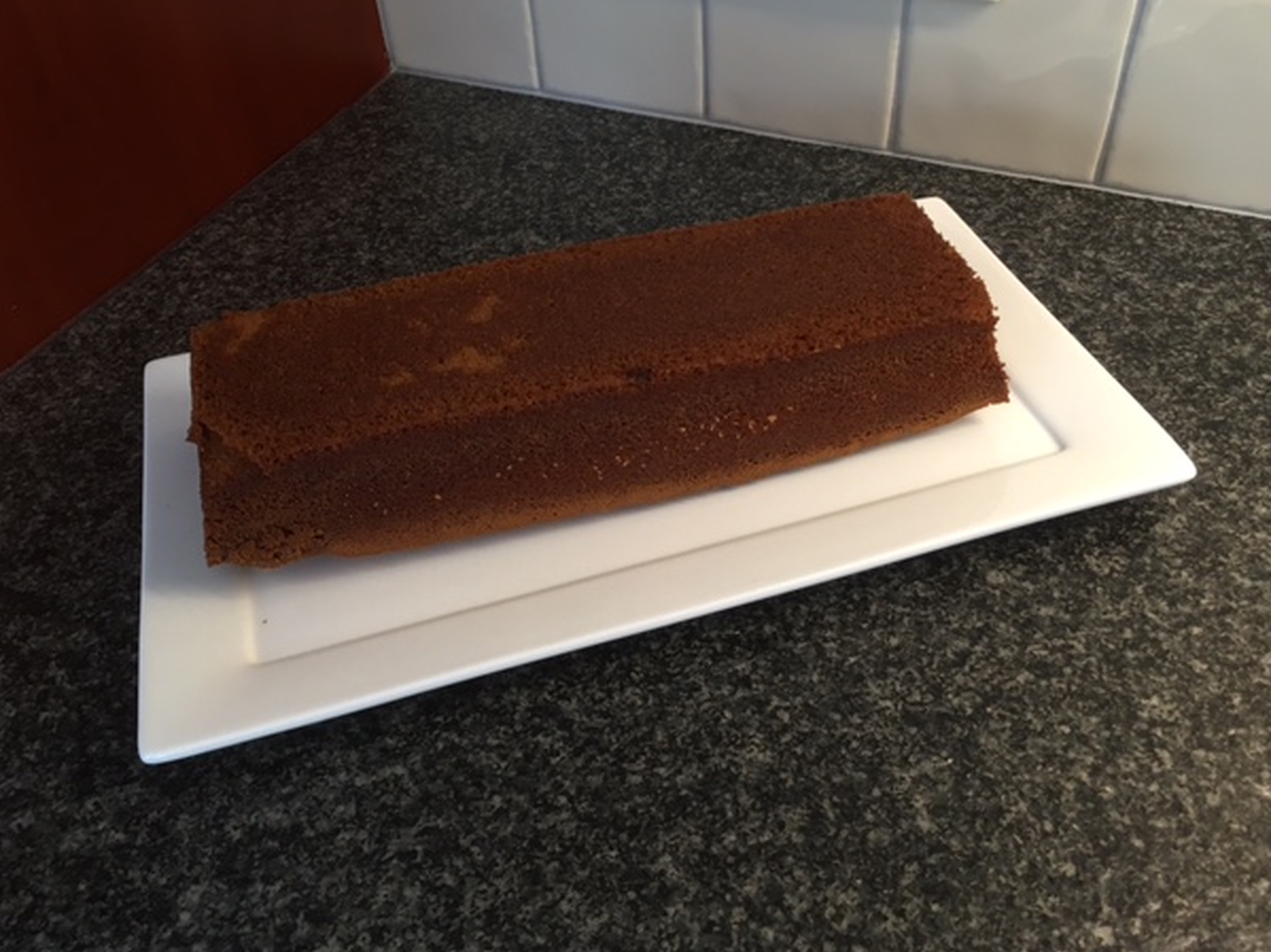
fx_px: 1138
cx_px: 647
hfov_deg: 58.4
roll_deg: +5.3
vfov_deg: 45.4
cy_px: 475
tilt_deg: -43.0
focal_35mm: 31
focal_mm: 4.15
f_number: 2.2
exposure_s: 1/33
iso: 50
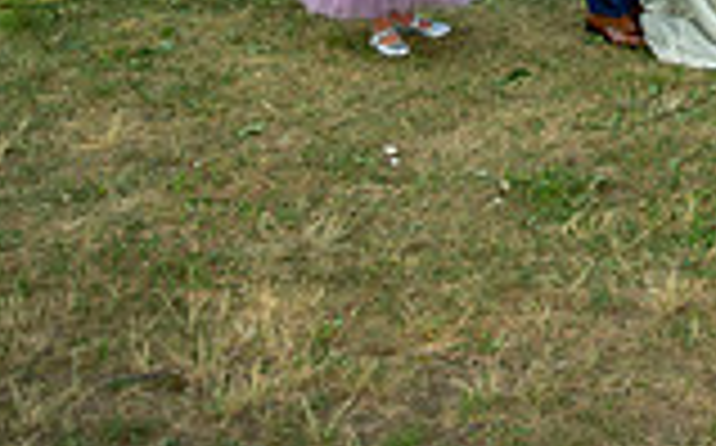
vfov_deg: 12.5
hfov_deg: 20.6
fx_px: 1871
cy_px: -336
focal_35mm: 96
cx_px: 798
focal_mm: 24
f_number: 2.8
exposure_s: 1/6400
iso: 640
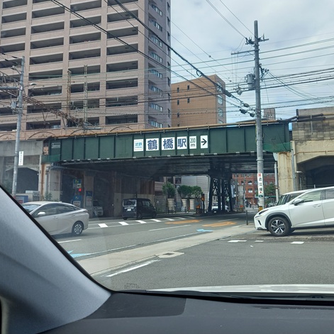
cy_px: 165
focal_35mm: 30
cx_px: 165
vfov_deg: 54.0
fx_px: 327
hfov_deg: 54.0
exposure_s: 1/394
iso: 50
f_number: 1.8
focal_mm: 4.65
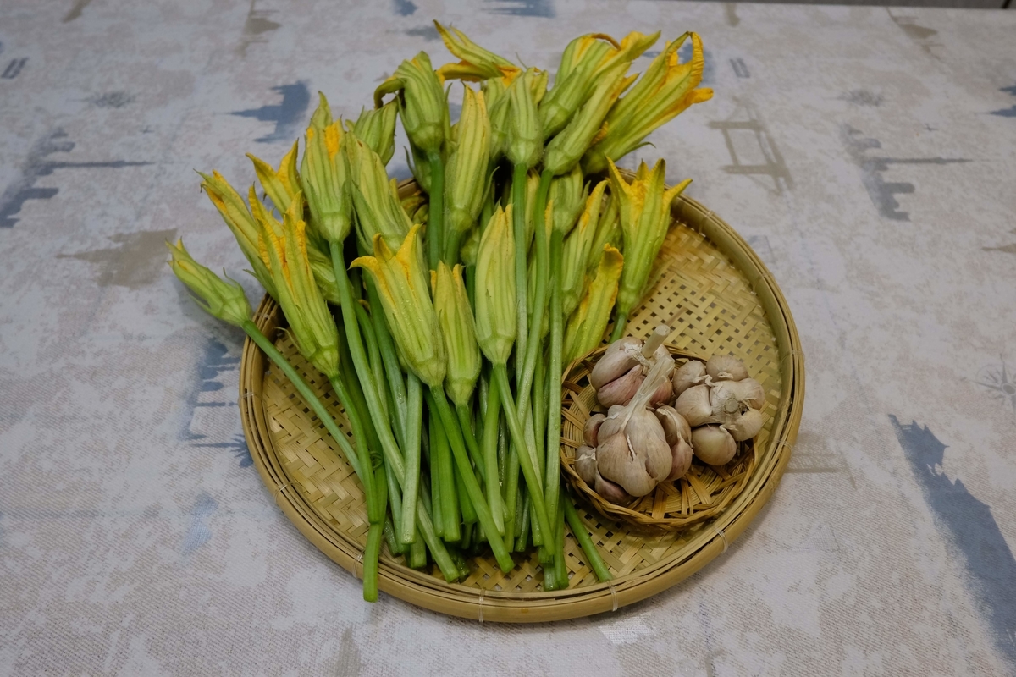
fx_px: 762
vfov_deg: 47.9
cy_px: 338
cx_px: 508
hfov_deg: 67.4
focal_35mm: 27
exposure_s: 1/80
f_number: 5.6
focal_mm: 18
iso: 2000
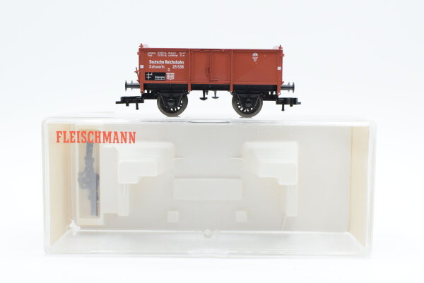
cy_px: 142
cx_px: 212
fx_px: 619
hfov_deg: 37.8
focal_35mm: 52
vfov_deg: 25.8
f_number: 8
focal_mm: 35
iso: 320
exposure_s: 1/125
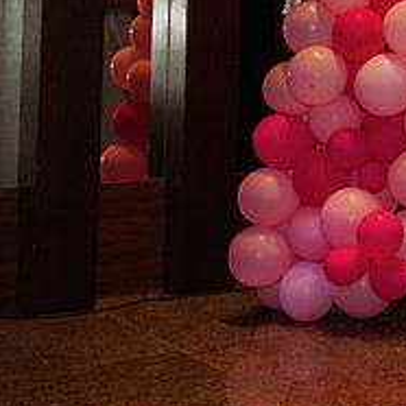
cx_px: 596
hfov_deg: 17.6
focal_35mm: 89
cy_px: -23
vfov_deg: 18.9
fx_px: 1181
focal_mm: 30.5
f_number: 2.8
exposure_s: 1/200
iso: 640
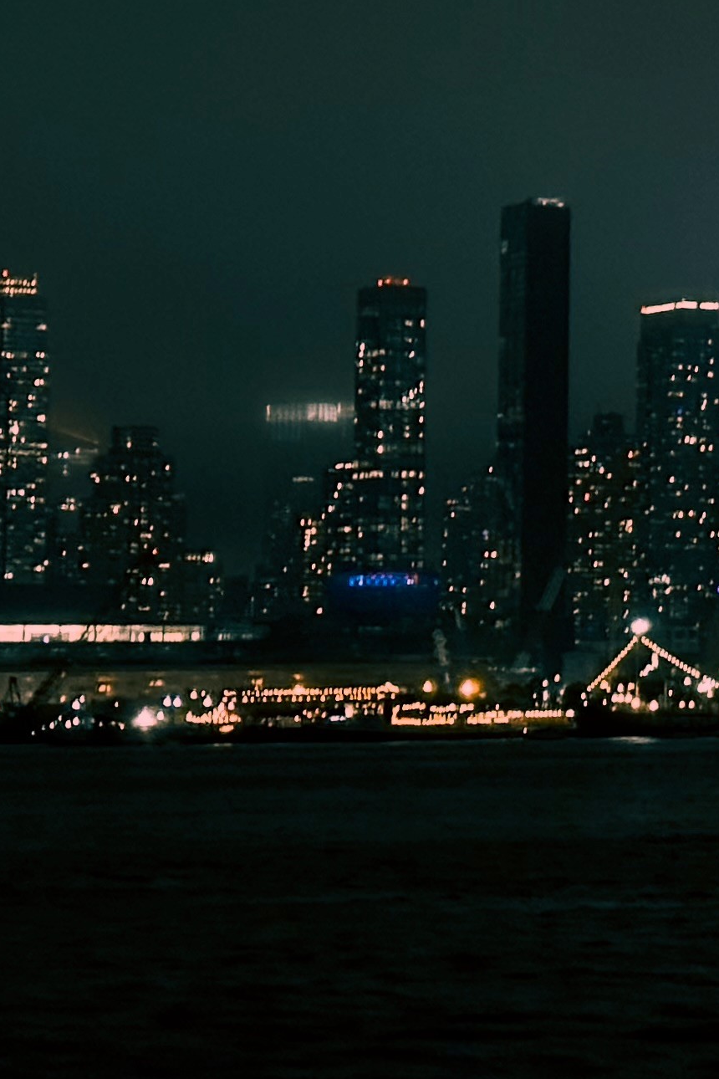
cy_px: 218
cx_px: 1437
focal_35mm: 156
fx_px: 4673
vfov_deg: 13.1
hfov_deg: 8.4
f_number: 1.78
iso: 640
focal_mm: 6.86
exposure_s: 1/24
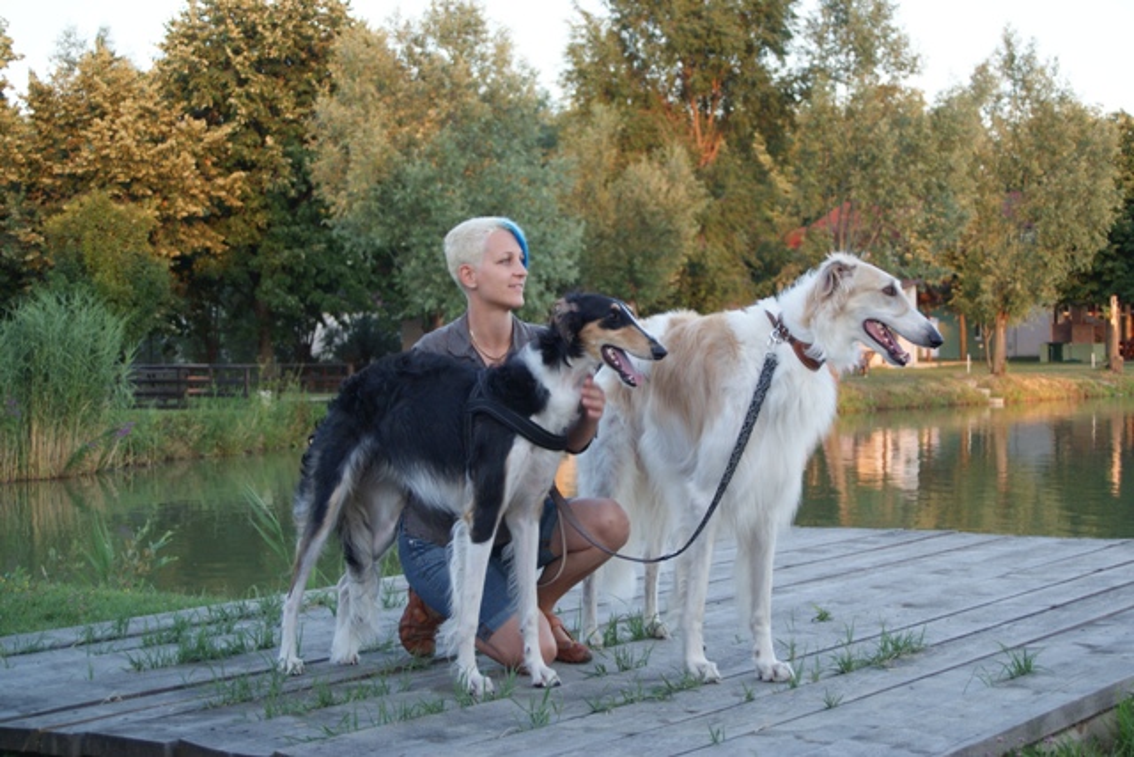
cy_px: 378
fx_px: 1654
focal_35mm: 52
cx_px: 567
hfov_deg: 37.8
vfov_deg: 25.8
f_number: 5
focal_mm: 35
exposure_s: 1/60
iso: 250
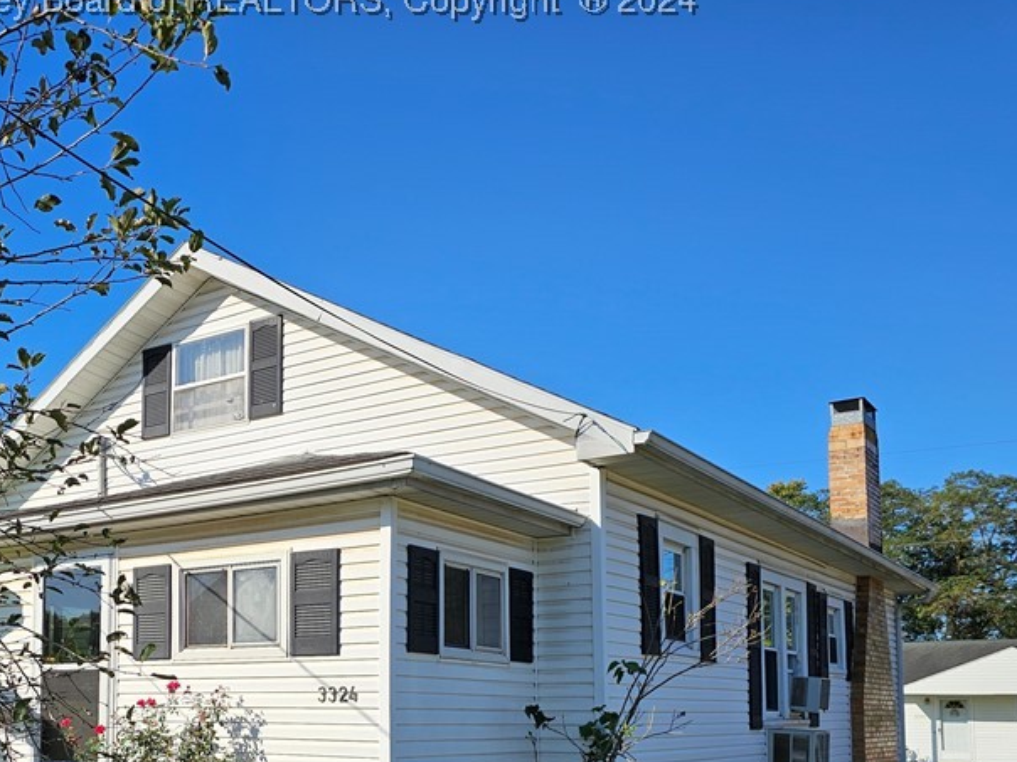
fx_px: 1146
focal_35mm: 39
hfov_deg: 45.6
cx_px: 216
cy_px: 622
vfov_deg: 35.5
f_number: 1.7
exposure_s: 1/1076
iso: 10
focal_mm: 6.3
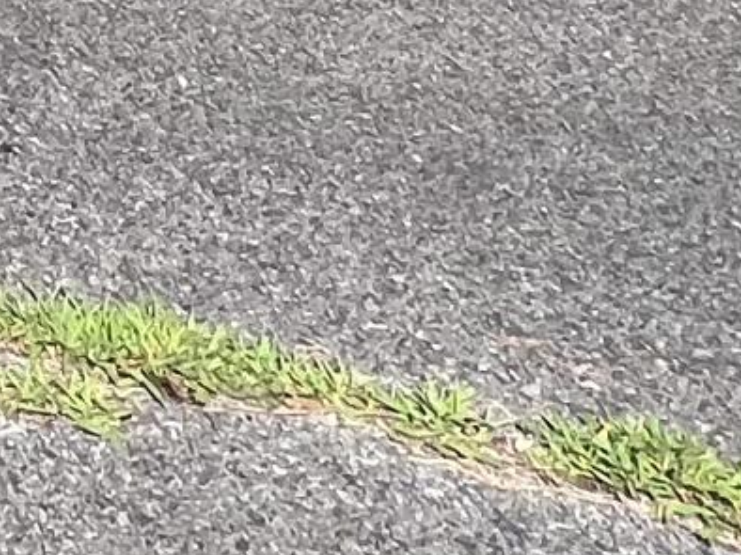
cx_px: -841
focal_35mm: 99
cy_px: -1336
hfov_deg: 15.1
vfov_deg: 9.5
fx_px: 2118
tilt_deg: +4.9
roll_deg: +1.0
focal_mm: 1.57
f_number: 1.8
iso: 32
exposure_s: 1/585
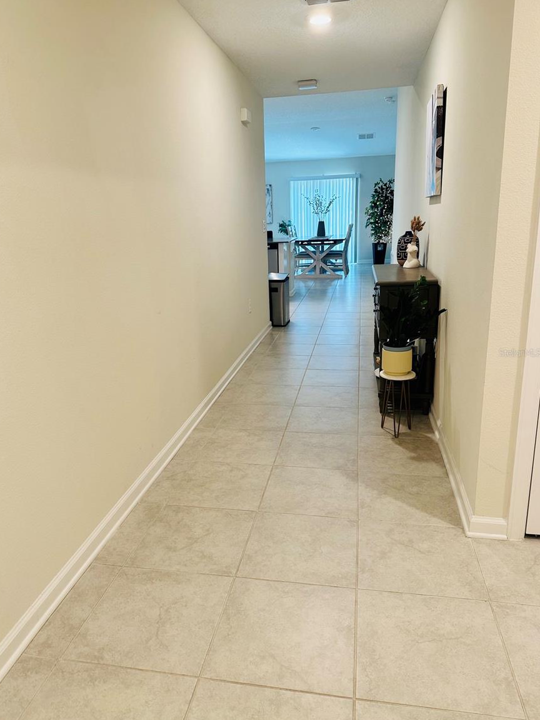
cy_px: 352
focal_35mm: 25
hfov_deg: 54.9
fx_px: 520
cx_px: 262
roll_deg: +1.8
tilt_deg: -14.9
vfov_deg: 69.4
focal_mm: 6.86
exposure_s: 1/60
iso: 125
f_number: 1.78
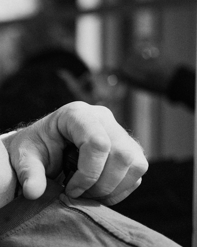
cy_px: 170
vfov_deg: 13.7
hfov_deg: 9.6
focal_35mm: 140
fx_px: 1021
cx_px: -294
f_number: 2
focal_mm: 35
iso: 3200
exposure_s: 1/125
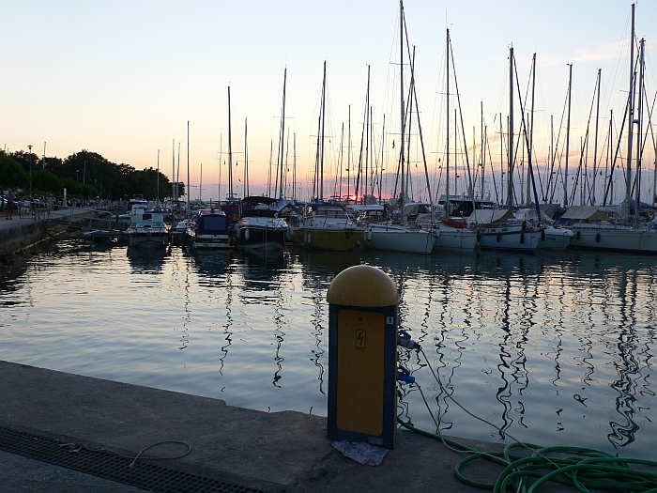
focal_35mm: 34
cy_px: 246
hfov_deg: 54.0
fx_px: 645
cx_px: 328
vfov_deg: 41.8
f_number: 2.8
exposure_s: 1/100
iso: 80
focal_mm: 6.3
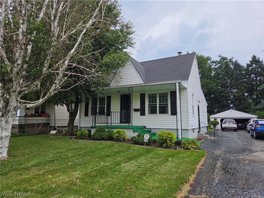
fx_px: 175
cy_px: 99
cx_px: 132
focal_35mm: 23
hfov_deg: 73.9
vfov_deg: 58.9
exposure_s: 1/852
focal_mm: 5.4
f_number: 1.8
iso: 80
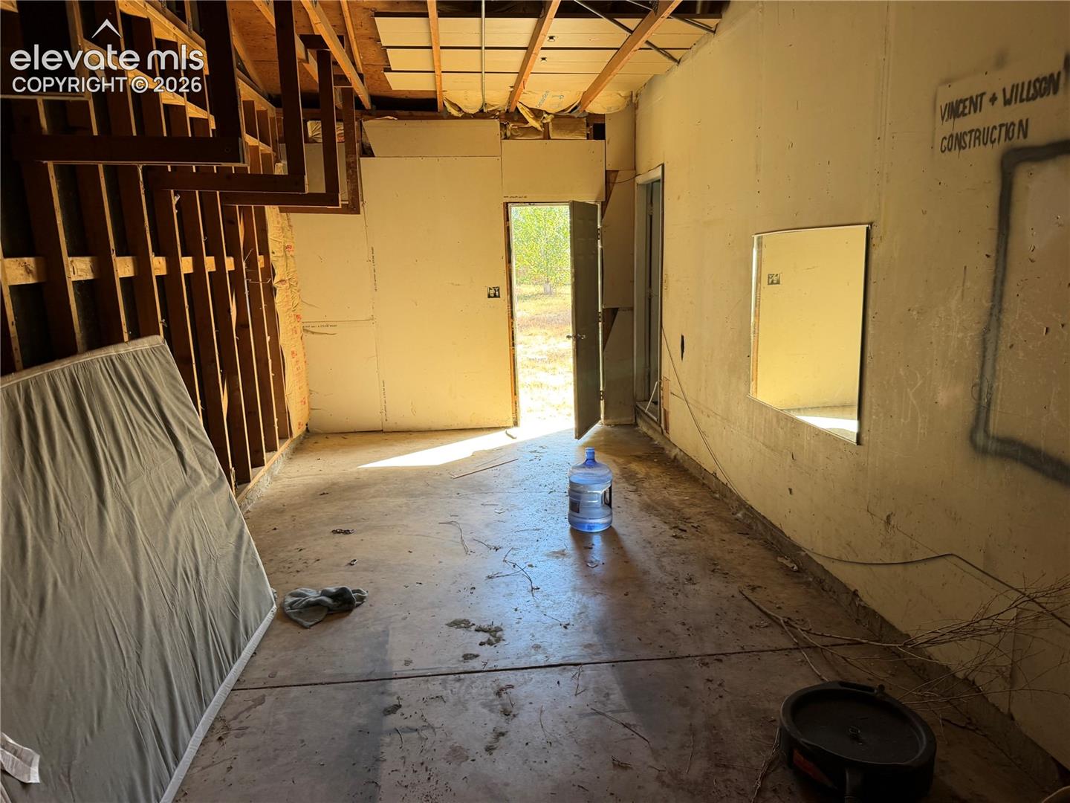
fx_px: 742
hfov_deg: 71.6
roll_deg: +2.2
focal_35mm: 24
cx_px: 535
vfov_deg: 56.8
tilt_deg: -12.2
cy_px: 402
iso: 125
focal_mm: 6.76
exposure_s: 1/121
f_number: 1.78
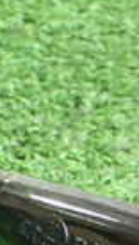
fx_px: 927
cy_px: 309
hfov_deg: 7.8
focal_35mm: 142
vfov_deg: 14.5
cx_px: 360
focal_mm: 5.4
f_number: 2.3
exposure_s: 1/30
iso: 800
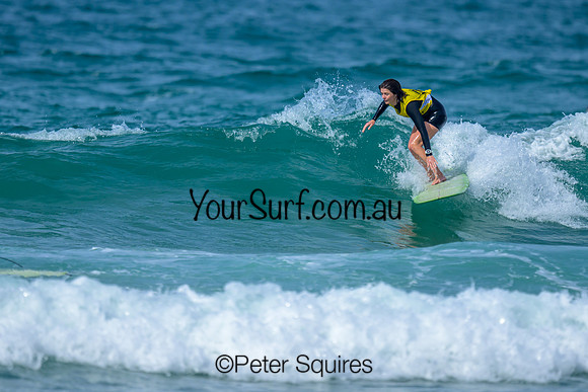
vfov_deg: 1.2
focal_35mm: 1106
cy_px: 155
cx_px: 299
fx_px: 18067
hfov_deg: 1.9
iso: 200
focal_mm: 800
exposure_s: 1/2000
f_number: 6.3
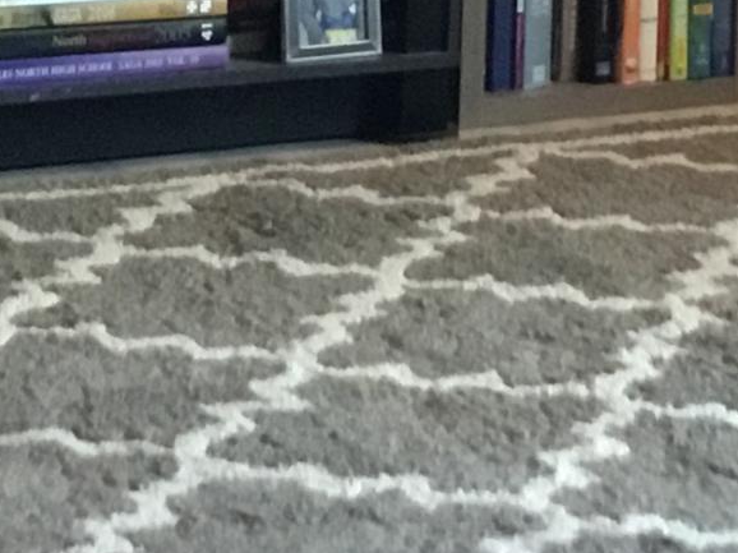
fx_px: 3431
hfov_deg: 12.2
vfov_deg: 8.5
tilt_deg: +0.9
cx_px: 578
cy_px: -714
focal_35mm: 161
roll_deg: -2.6
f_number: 2.4
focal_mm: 3.3
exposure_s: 1/20
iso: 200
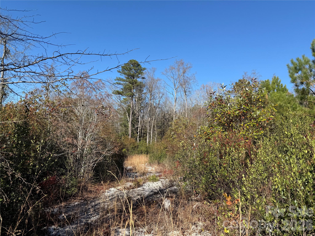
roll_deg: -3.5
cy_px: 118
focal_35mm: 24
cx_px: 158
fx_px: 218
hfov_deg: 71.6
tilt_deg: +7.3
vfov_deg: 56.8
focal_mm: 6.76
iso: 80
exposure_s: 1/3021
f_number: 1.78
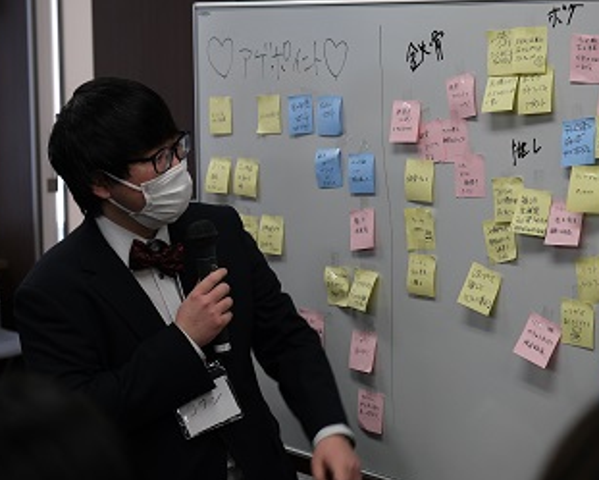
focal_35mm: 100
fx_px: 1773
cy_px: 249
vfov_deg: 15.4
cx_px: 266
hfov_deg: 19.2
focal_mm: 55
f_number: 4
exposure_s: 1/160
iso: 640
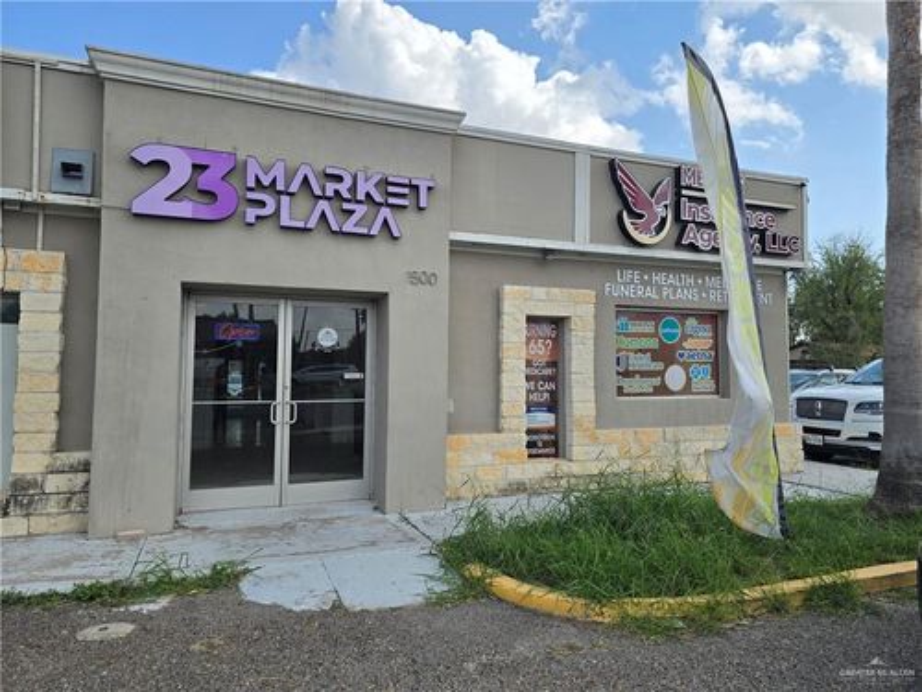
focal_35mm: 23
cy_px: 346
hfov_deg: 73.9
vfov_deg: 58.9
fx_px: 613
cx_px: 461
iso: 12
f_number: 1.7
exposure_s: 1/929
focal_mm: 6.3
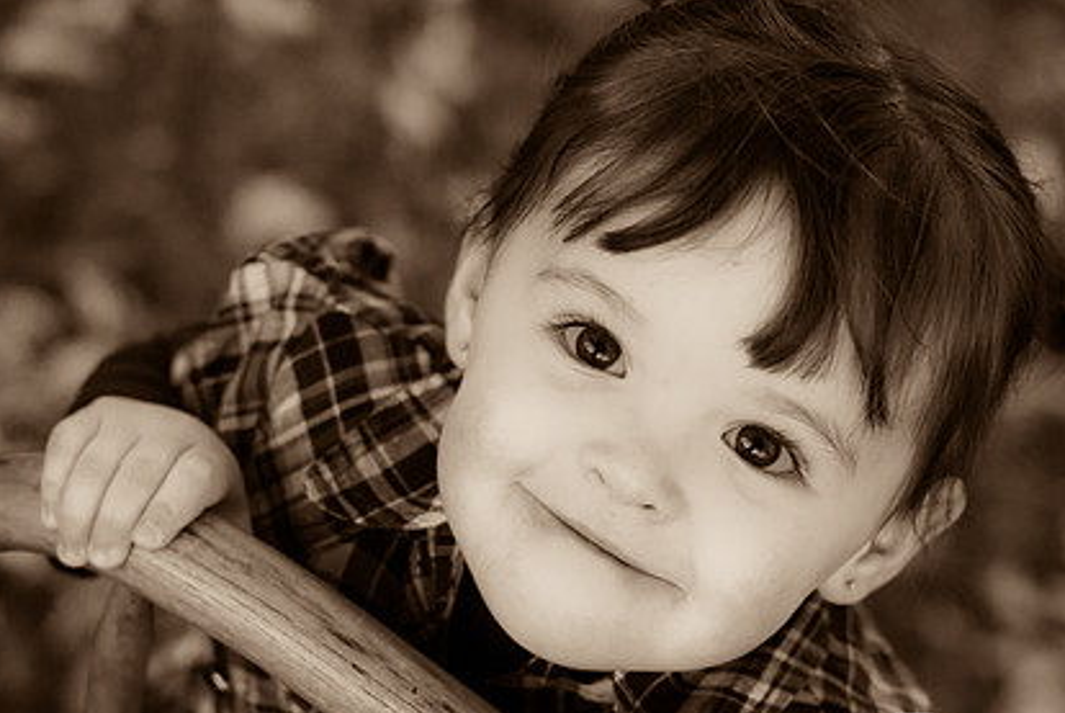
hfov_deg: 19.4
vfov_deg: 13.1
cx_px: 514
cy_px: 409
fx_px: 3109
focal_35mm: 105
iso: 400
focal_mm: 50
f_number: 2.8
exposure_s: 1/160
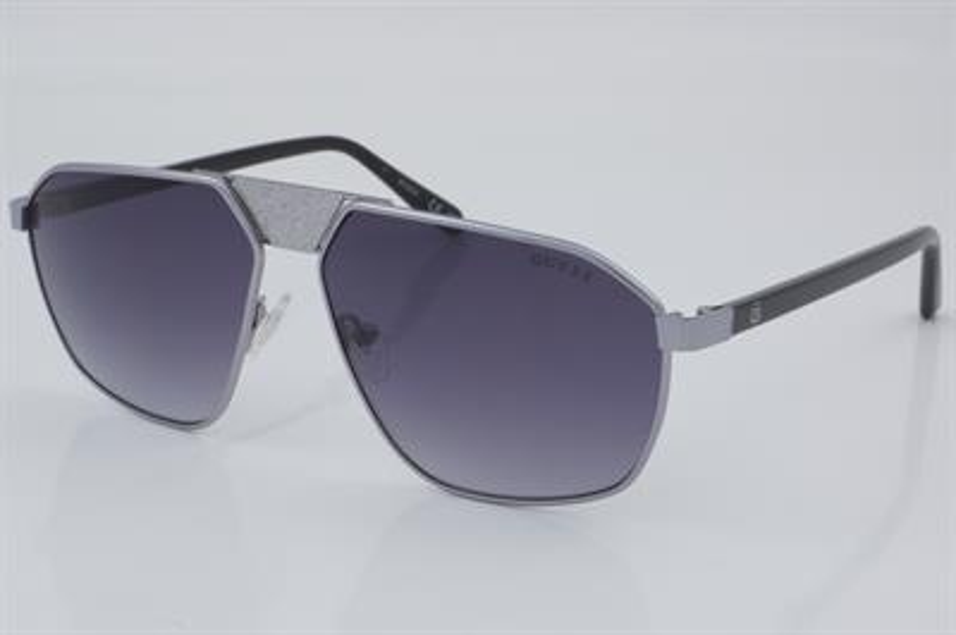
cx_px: 478
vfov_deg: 18.2
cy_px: 318
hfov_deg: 27.0
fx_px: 1990
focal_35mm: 75
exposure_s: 1/4
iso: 100
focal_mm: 50
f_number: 32
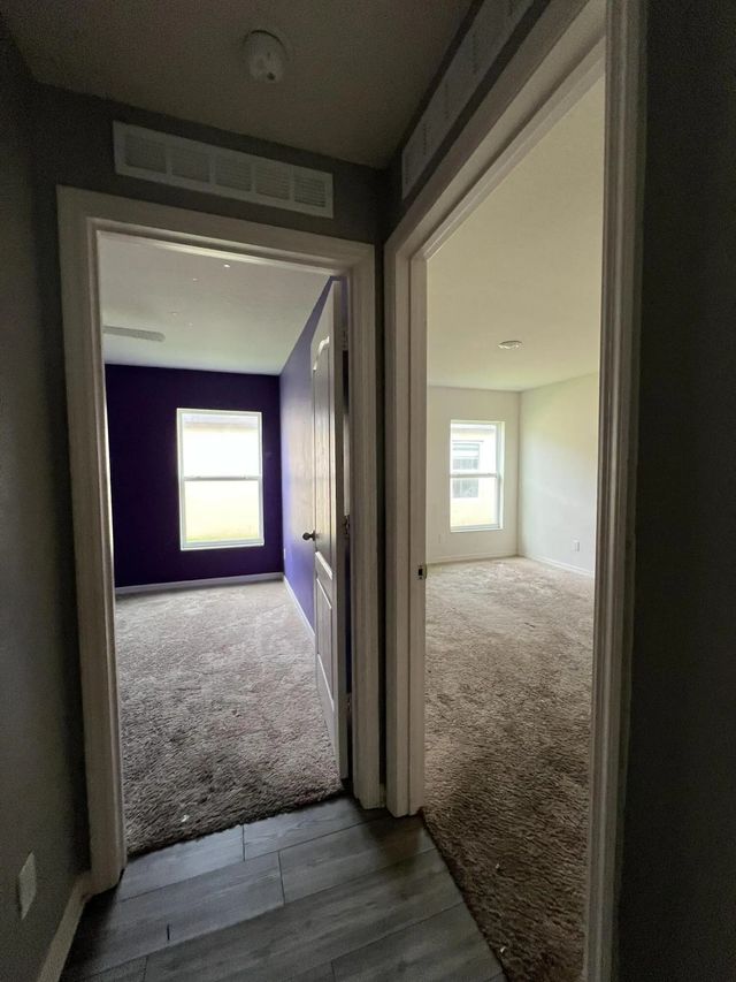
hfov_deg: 89.9
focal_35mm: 13
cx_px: 368
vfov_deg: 106.2
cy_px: 491
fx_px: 368
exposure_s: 1/60
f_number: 1.8
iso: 250
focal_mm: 1.57
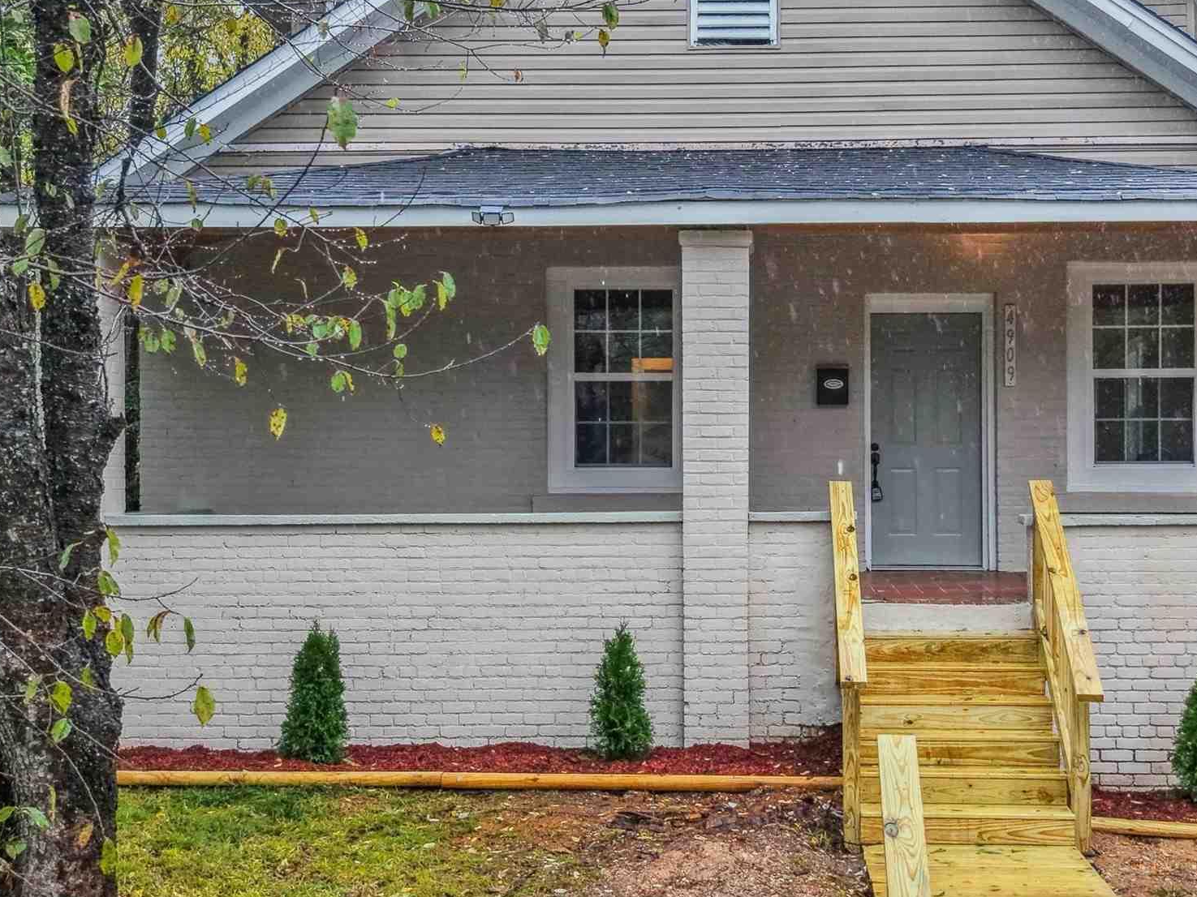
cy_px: 448
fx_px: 1729
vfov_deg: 29.1
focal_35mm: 50
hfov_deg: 38.0
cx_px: 729
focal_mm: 8.7
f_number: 1.8
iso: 400
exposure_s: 1/500
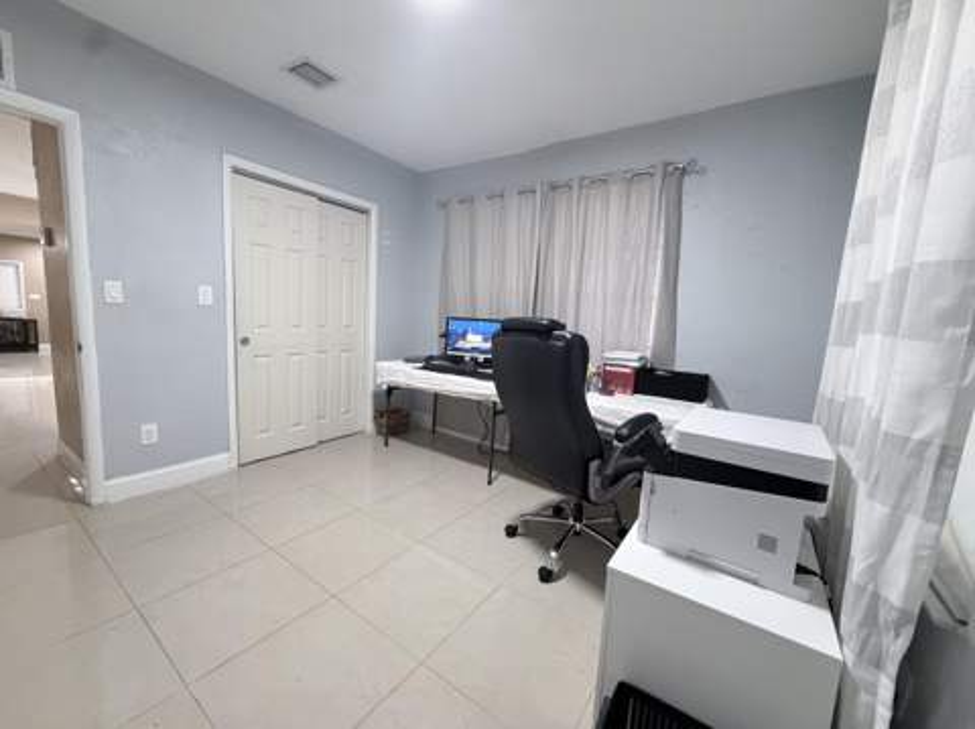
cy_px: 364
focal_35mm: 14
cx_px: 488
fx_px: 394
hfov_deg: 102.1
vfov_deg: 85.6
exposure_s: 1/60
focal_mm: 2.22
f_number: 2.2
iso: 500
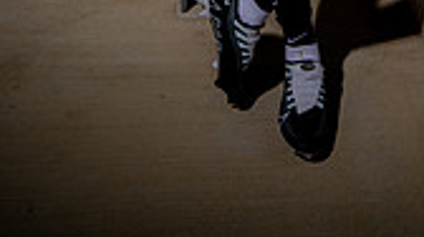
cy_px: -292
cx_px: 318
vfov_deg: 13.2
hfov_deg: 28.6
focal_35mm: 73
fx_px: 820
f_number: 8
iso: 100
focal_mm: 26
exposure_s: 1/250
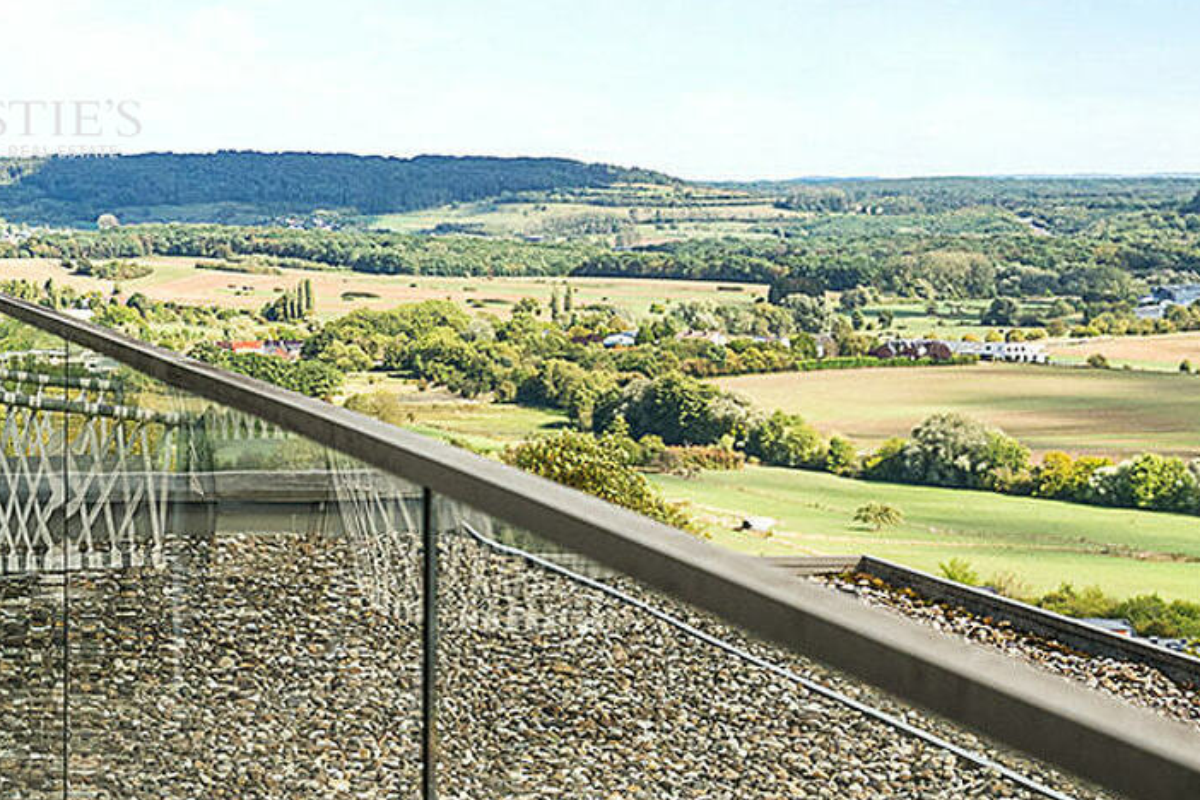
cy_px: 160
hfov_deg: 20.7
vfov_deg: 14.6
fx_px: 3100
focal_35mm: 93
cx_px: -156
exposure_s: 1/1600
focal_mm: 34
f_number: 7.1
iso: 800
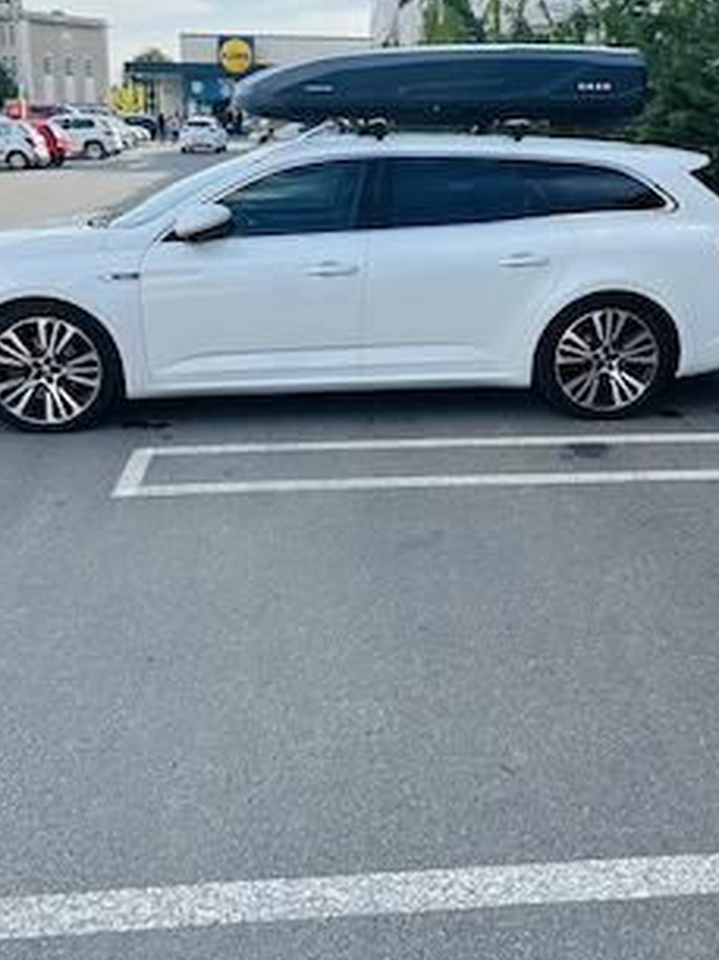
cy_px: 355
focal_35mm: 34
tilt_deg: -13.9
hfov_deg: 41.7
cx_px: 367
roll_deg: -1.1
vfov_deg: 53.3
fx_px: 943
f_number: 1.5
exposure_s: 1/1575
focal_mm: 5.7
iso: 50
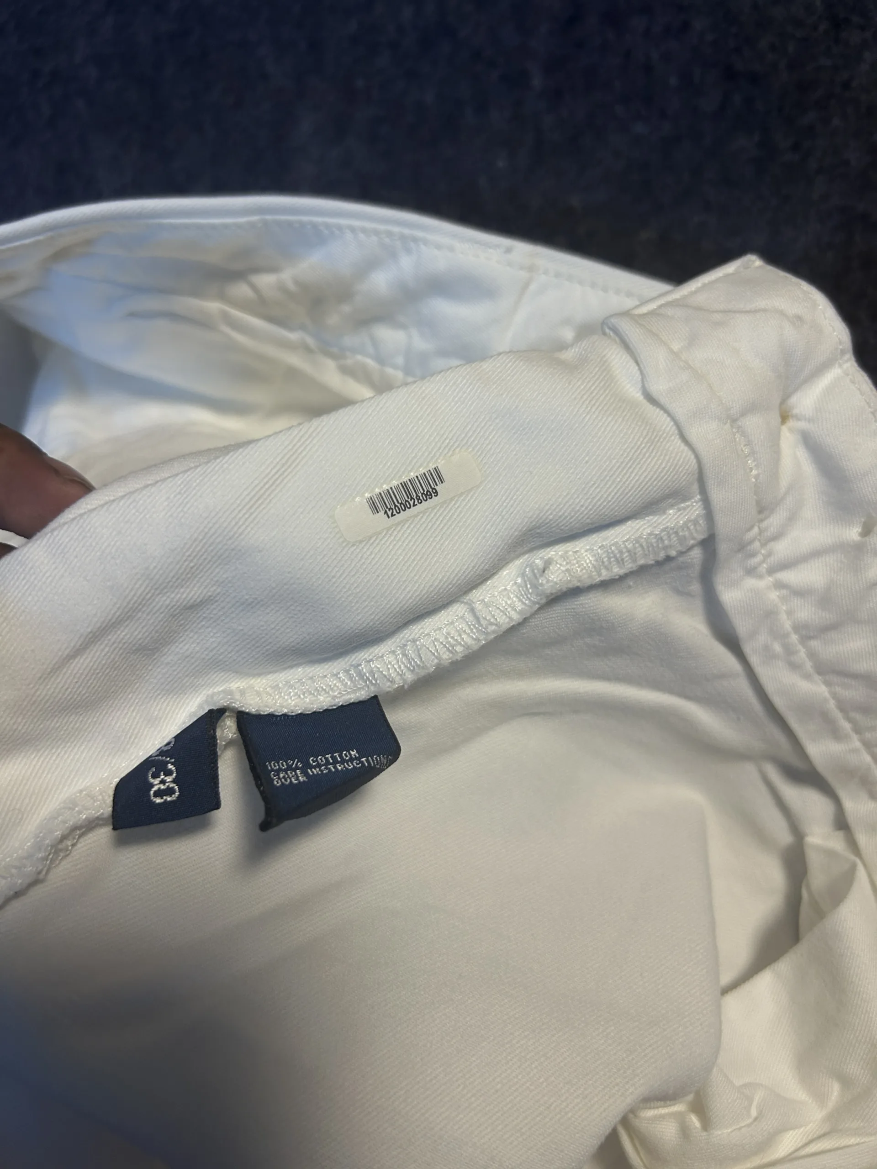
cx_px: 438
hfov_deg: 53.1
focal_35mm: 26
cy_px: 584
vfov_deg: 67.3
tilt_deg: -65.1
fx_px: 878
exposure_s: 1/100
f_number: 1.5
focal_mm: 5.7
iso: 100
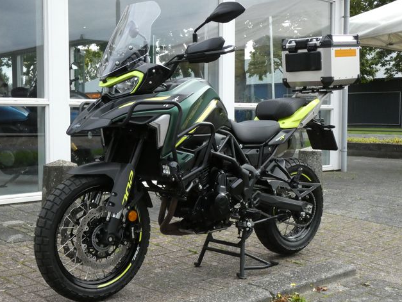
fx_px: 593
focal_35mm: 51
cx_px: 197
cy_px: 153
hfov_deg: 37.5
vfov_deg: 28.6
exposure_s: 1/1000
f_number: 5
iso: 800
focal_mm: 9
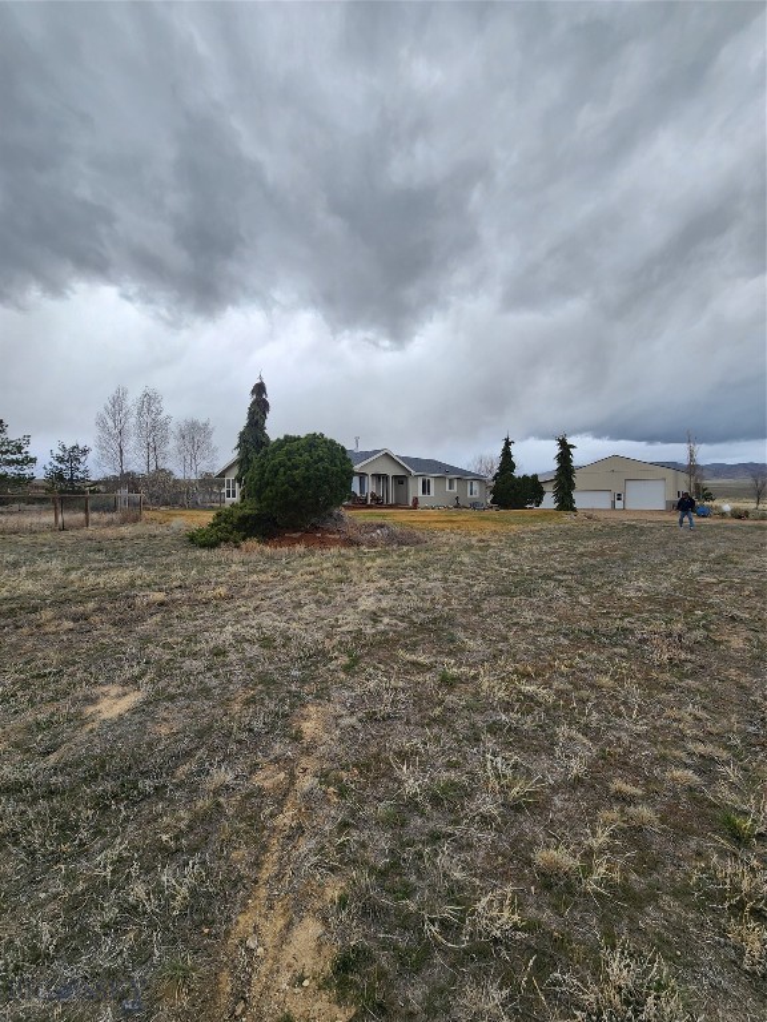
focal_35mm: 13
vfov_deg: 106.2
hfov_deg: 89.9
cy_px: 511
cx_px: 384
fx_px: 384
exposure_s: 1/286
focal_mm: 2.2
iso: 50
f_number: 2.2
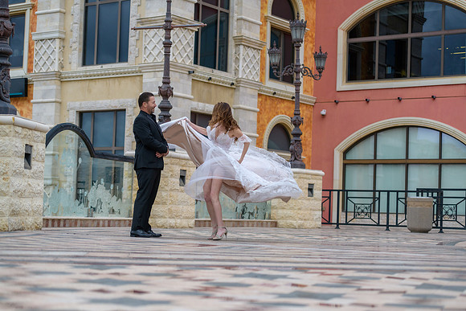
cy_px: 156
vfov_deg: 19.5
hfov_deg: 28.8
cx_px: 233
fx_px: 906
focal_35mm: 70
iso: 400
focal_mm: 70
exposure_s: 1/3200
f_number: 2.8
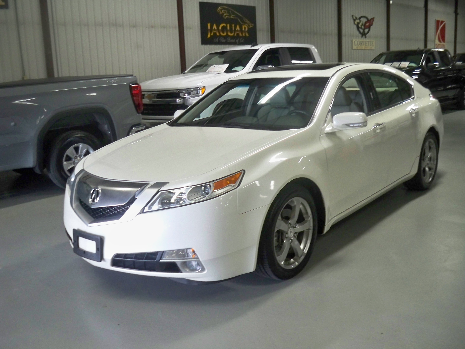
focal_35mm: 35
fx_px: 470
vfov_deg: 40.7
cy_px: 174
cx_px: 232
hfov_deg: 52.6
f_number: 3.1
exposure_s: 1/60
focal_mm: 6.3
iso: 320
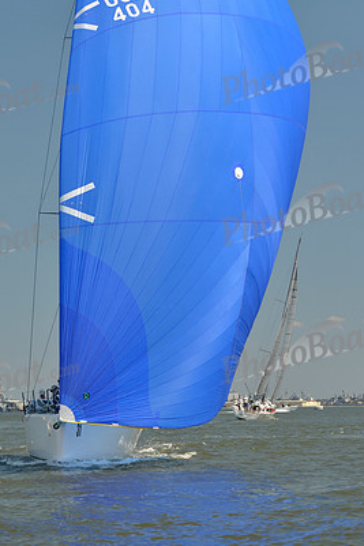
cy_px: 159
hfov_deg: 11.1
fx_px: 1867
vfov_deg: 16.6
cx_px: 151
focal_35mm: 123
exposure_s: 1/1250
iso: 200
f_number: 4
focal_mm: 85
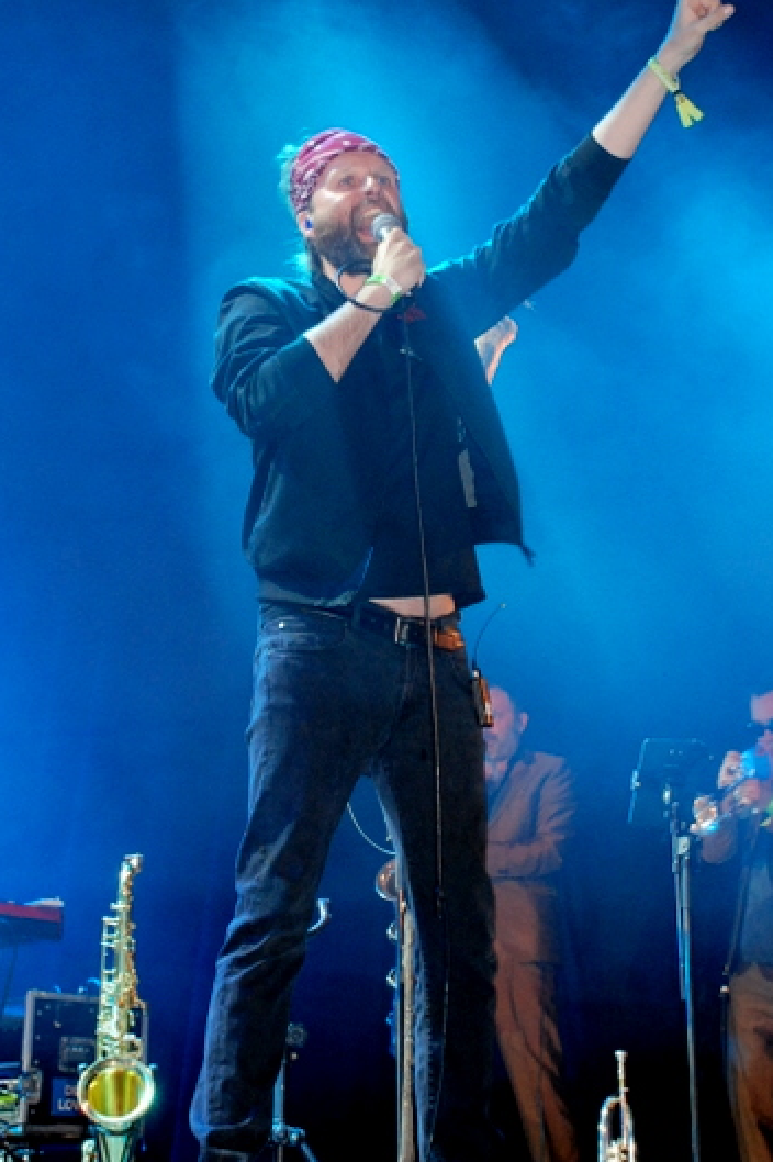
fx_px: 2312
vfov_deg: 28.2
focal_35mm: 72
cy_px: 485
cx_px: 351
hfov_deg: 19.0
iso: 1250
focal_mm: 35
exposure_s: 1/60
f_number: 5.6
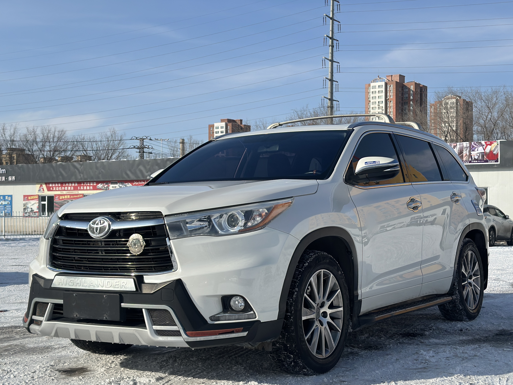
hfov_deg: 39.7
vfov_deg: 30.3
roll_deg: +0.4
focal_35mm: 48
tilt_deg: +0.7
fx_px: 711
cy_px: 192
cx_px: 256
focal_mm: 6.86
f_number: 1.78
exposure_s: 1/10870
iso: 100
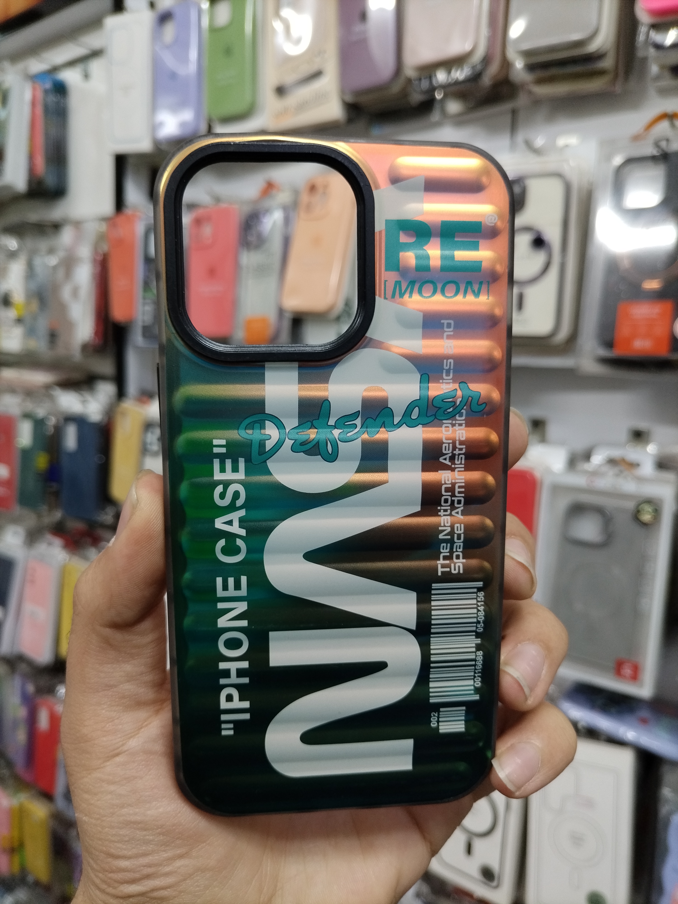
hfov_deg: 53.1
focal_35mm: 26
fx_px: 679
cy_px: 452
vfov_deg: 67.3
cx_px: 339
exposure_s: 1/50
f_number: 1.8
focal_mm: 4.7
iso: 160
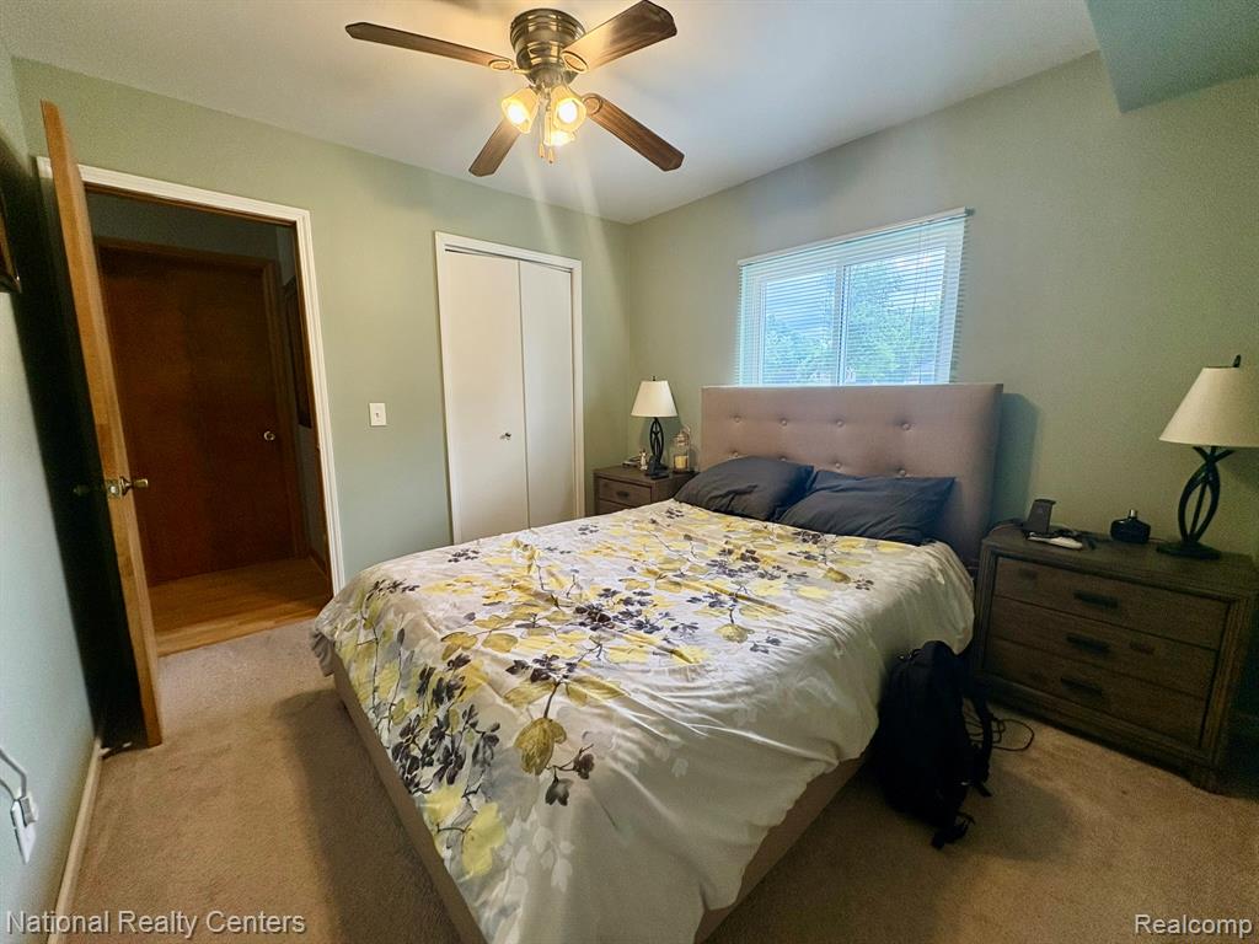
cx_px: 630
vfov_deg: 85.7
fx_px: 509
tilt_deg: -6.5
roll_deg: -0.3
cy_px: 472
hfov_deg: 102.1
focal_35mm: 14
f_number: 2.2
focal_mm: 2.22
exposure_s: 1/120
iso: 200
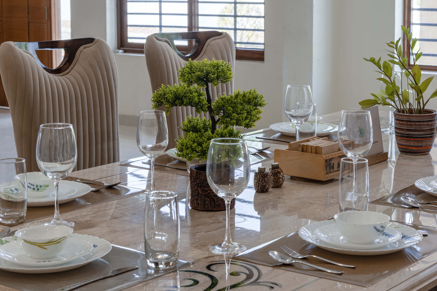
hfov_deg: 26.6
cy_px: 83
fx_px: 922
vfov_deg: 17.9
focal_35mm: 76
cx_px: 274
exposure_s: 1/100
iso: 125
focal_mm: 50
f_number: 10
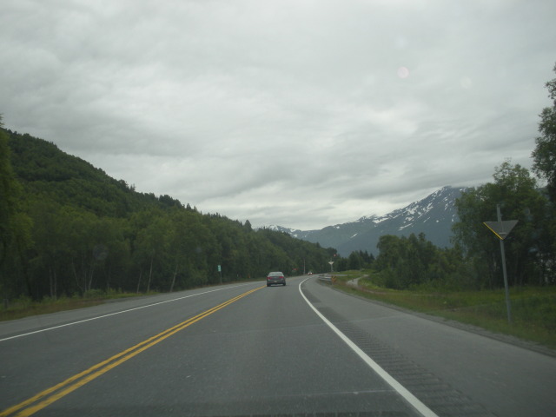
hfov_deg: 51.4
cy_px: 208
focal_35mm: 36
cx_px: 278
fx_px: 578
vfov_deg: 39.7
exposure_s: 1/350
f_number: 3.5
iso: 88
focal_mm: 6.3
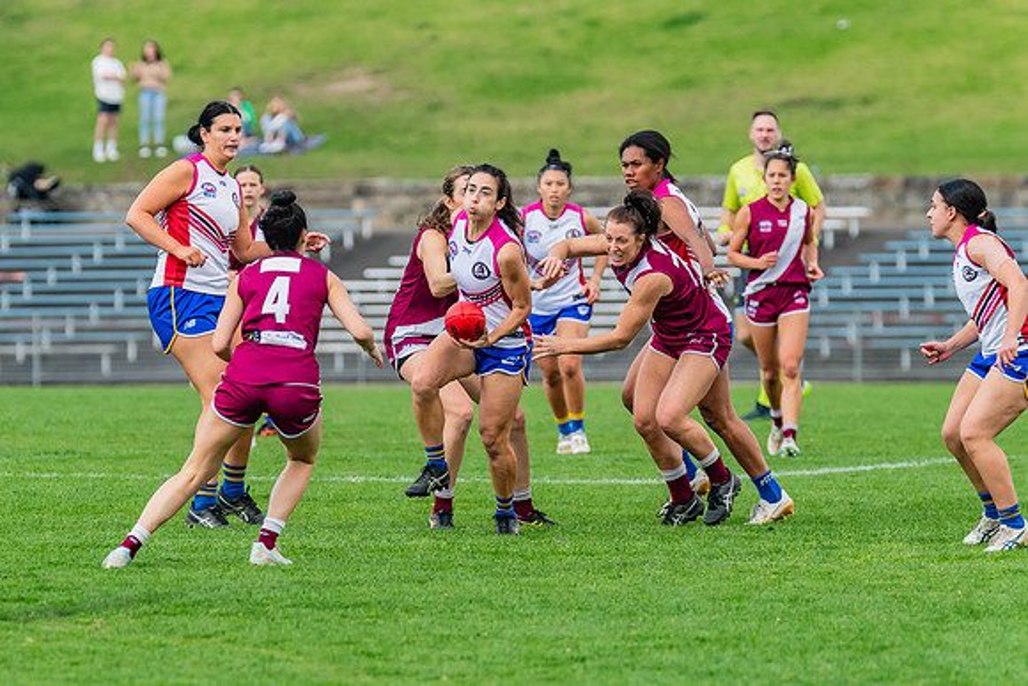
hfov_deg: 5.6
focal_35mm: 369
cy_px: 309
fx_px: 10546
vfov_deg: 3.7
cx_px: 423
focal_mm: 310
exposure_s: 1/1600
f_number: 5.6
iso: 800
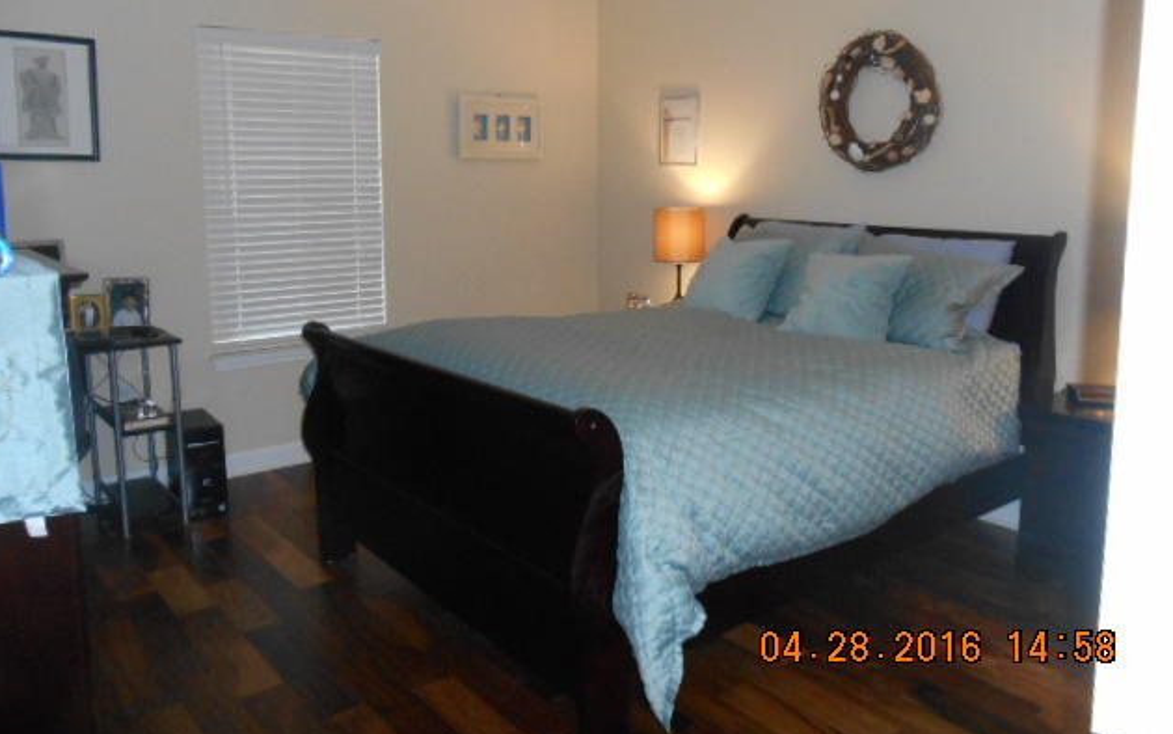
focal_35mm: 28
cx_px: 590
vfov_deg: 44.3
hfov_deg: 66.5
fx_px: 895
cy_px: 296
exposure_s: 1/25
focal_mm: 4.7
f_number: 3.4
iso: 360
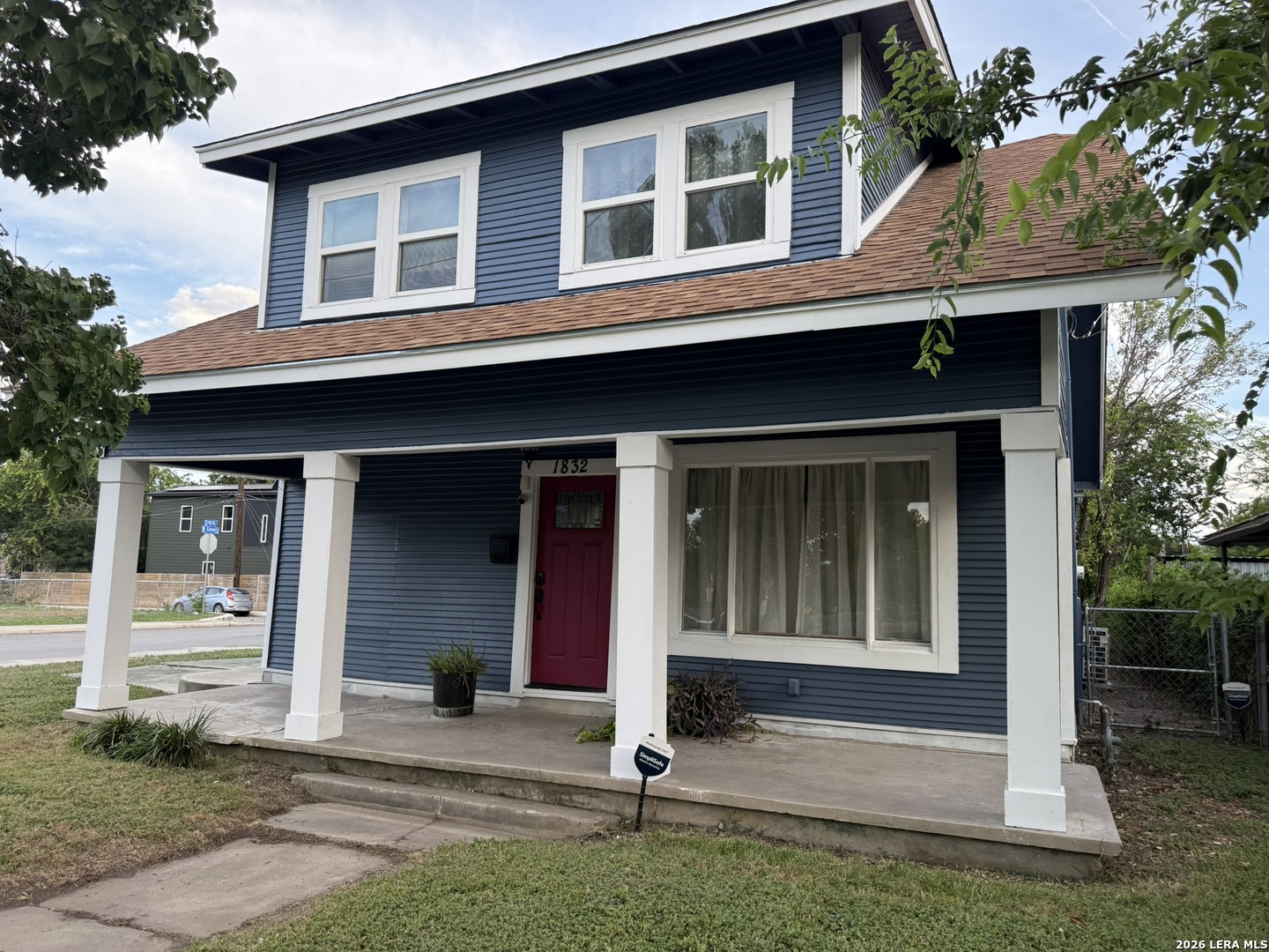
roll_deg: -1.0
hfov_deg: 71.6
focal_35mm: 24
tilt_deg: +6.8
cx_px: 634
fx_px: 880
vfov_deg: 56.8
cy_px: 476
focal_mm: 6.76
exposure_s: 1/507
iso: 100
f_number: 1.78
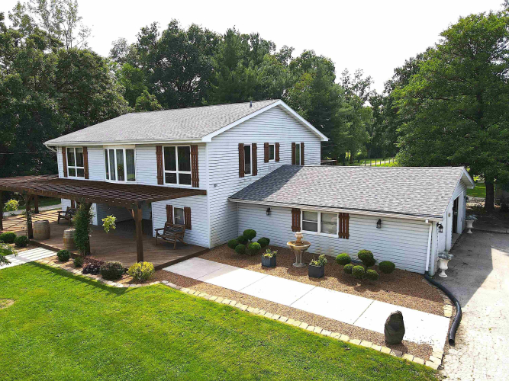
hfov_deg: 71.6
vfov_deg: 56.8
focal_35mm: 24
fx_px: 353
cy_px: 190
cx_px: 254
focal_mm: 4.5
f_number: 2.8
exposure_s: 1/640
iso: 100
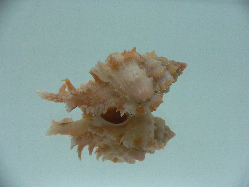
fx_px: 252
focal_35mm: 35
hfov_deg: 52.6
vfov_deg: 40.7
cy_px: 94
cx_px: 124
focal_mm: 4.6
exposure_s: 1/60
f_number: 2.8
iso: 80
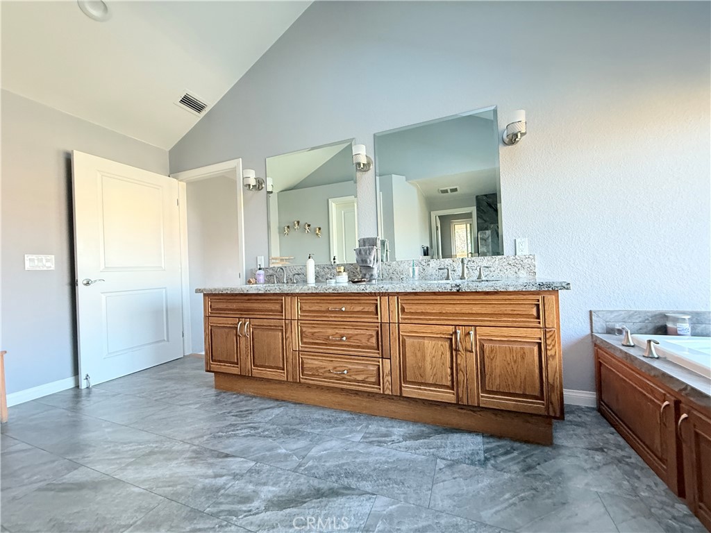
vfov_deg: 85.7
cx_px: 356
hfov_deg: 102.1
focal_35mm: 14
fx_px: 288
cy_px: 266
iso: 500
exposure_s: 1/60
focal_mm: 2.22
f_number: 2.2
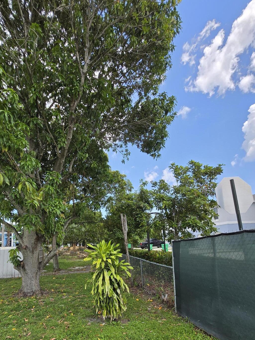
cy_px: 226
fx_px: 187
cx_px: 103
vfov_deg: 81.8
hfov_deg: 68.1
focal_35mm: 19
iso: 25
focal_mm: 1.7
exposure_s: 1/616
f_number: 2.2
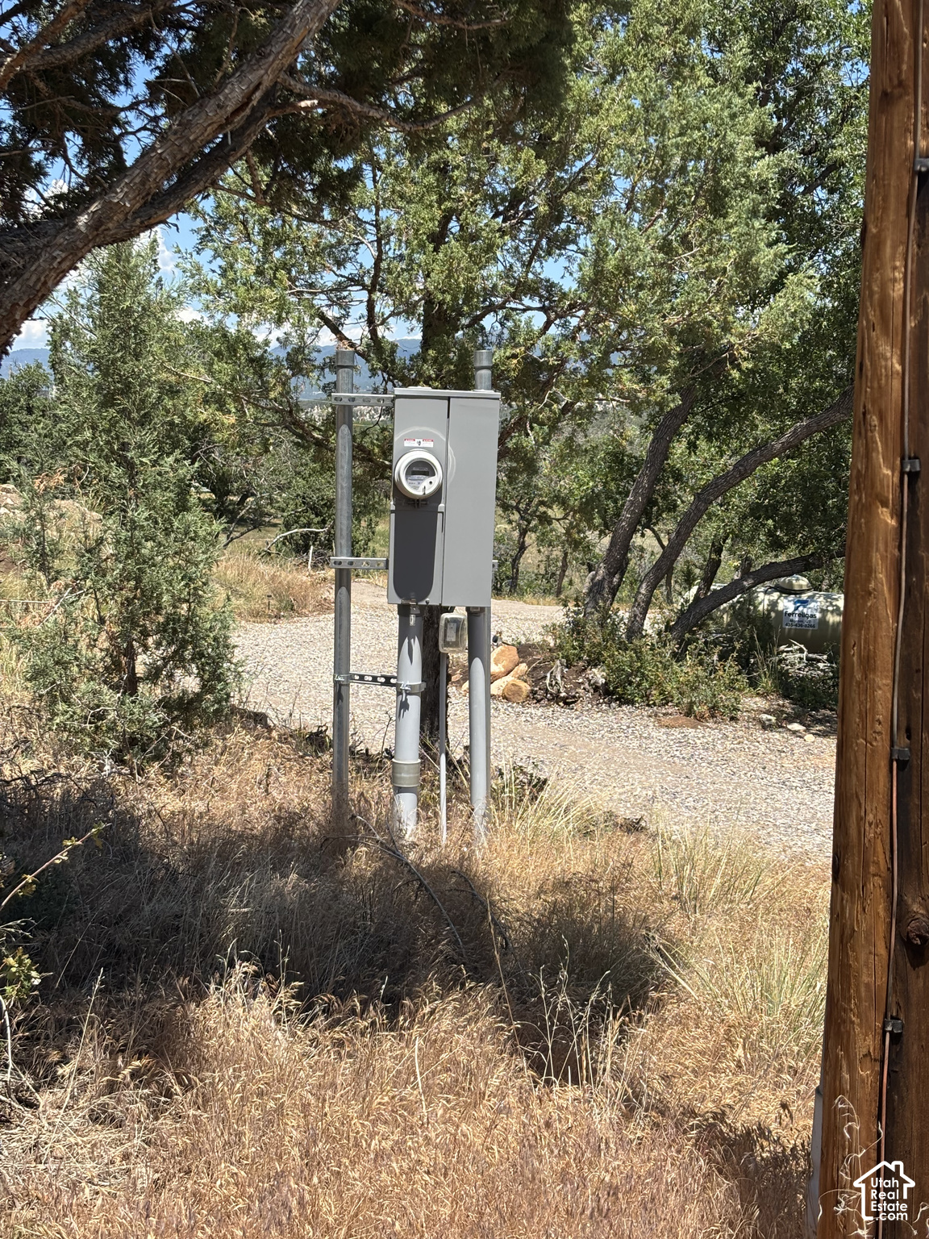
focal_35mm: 52
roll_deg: -1.3
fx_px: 1861
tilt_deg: -8.6
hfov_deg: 28.0
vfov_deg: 36.8
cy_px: 620
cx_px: 464
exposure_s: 1/1984
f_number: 1.6
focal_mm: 5.96
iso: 40
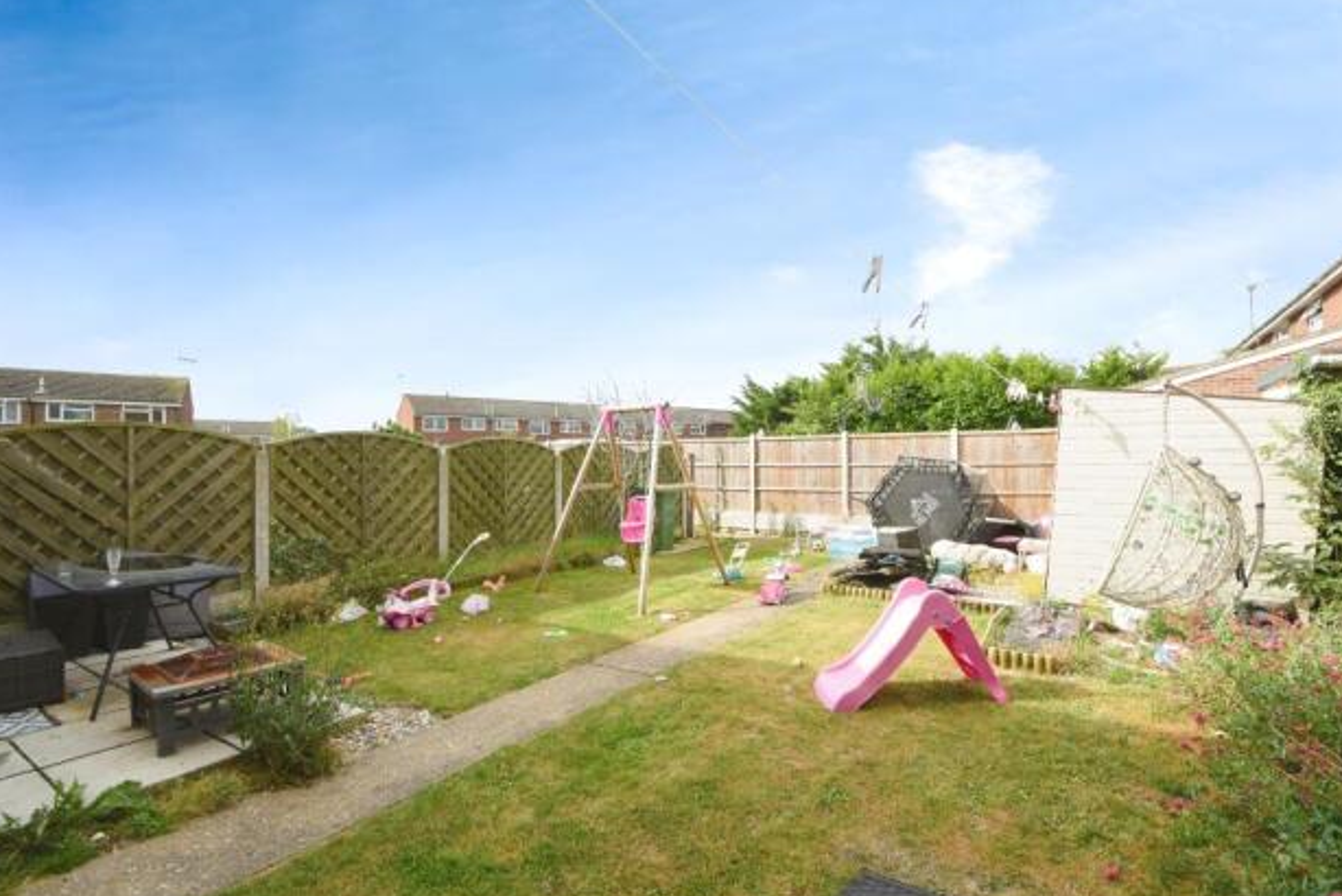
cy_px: 456
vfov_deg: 73.8
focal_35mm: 16
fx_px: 597
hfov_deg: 96.6
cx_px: 707
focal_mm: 10
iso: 320
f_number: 8
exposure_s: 1/320
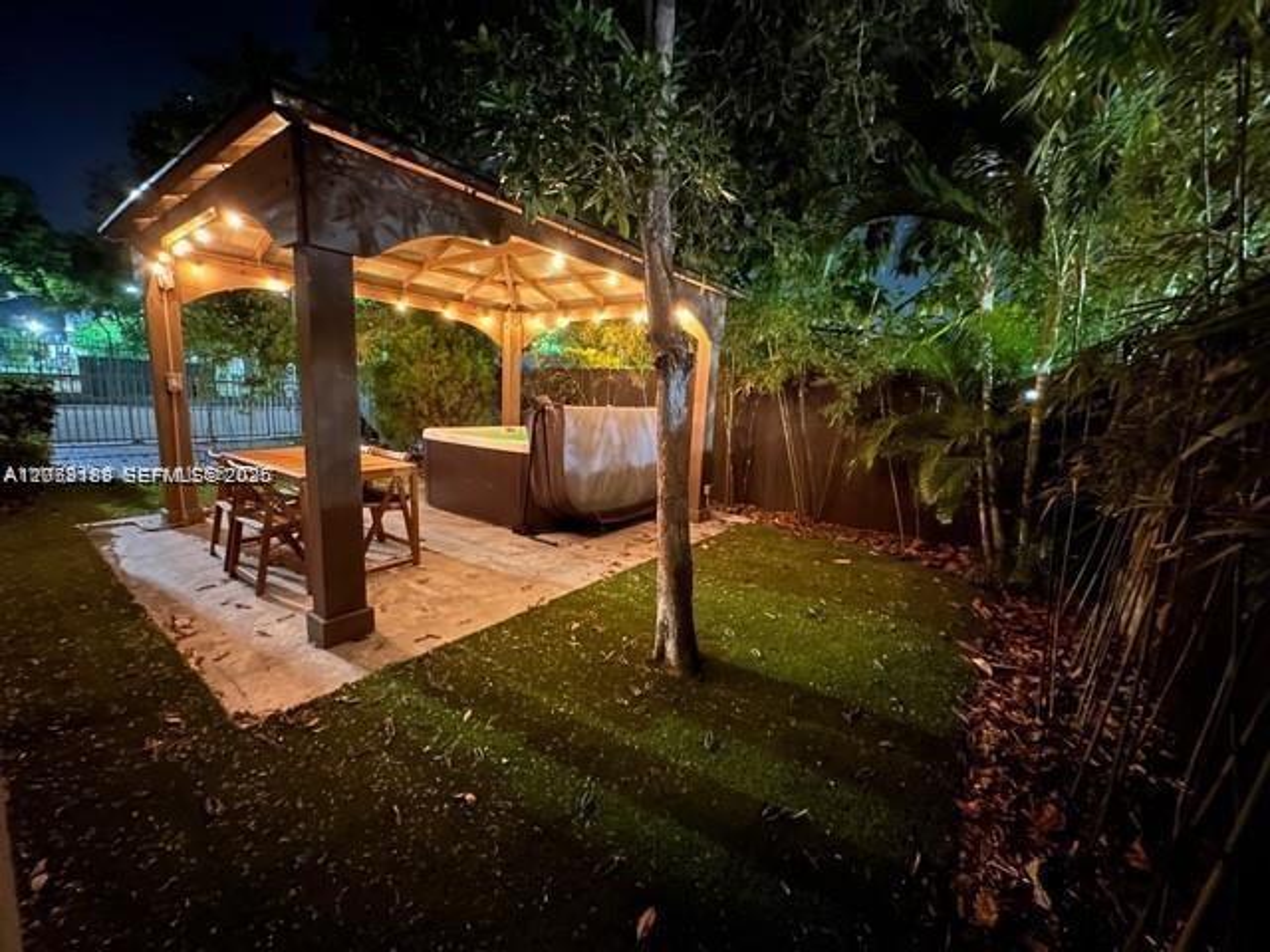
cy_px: 476
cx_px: 635
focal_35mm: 14
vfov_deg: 85.7
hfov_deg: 102.1
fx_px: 514
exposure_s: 1/10
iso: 1600
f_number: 2.2
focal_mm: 2.22
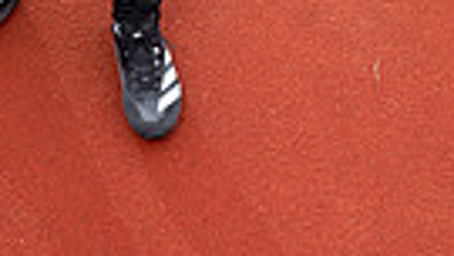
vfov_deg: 8.2
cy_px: -465
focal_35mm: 129
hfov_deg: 16.5
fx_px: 1553
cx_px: 111
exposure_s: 1/200
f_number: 5.6
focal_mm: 37
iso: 250
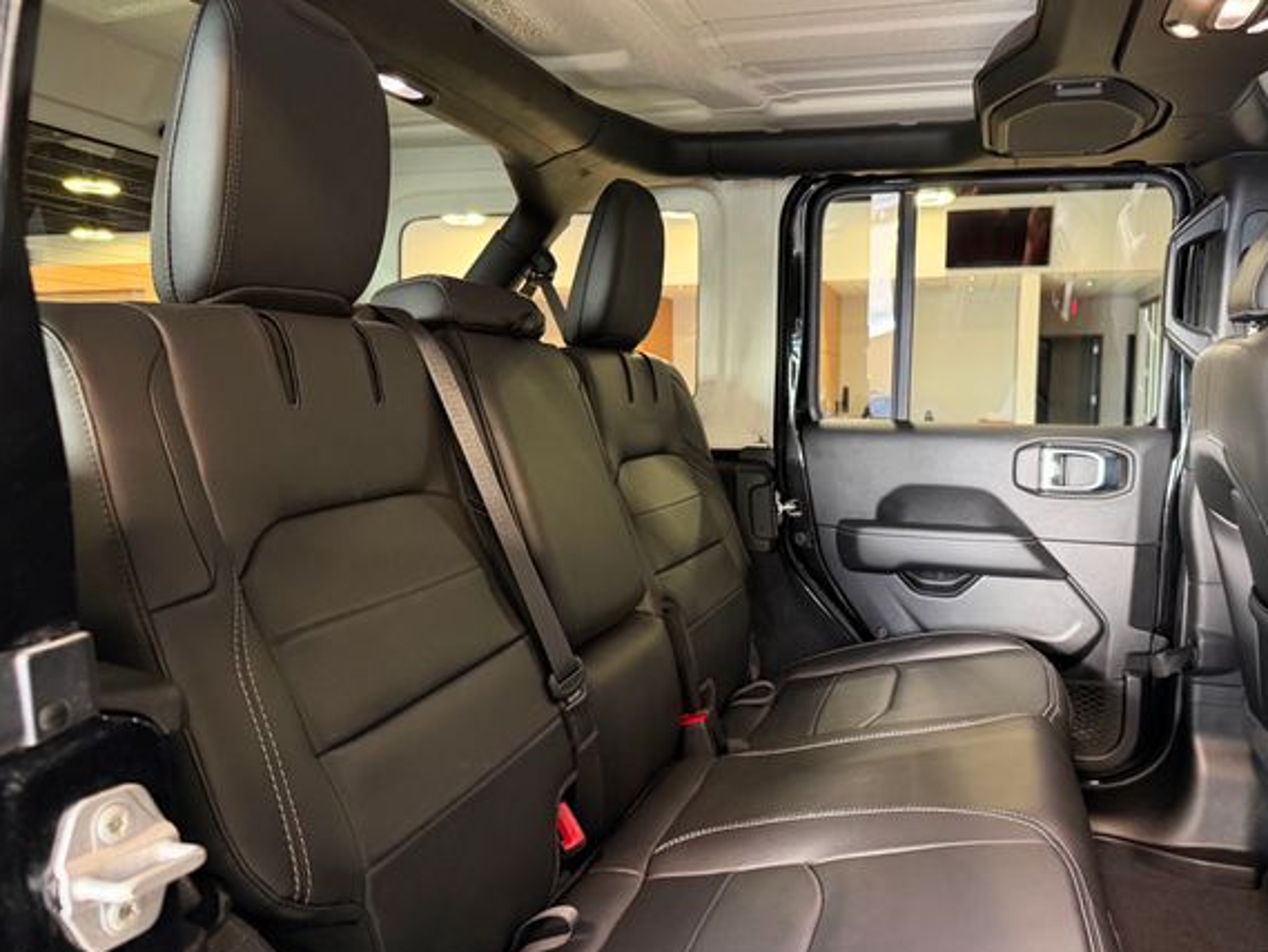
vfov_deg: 51.4
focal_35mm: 27
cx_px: 706
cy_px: 482
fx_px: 989
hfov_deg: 65.1
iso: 640
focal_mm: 6.76
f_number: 1.78
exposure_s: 1/40
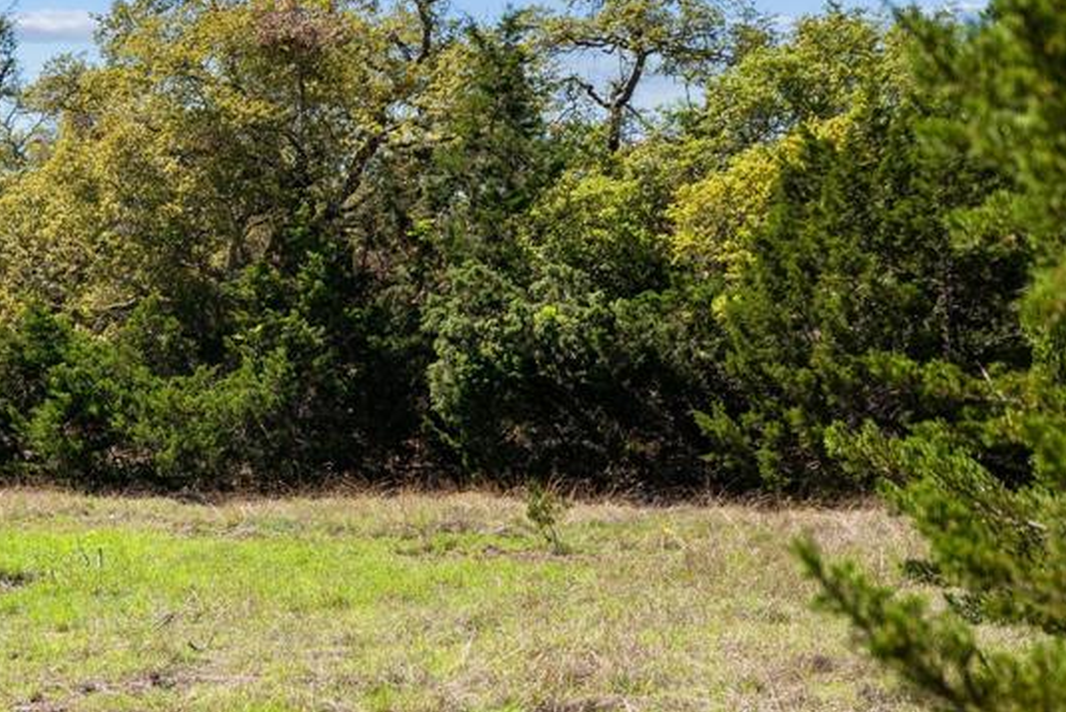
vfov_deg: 20.3
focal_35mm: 67
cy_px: 406
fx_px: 1984
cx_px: 56
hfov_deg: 28.6
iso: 200
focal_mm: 35
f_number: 9
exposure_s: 1/200
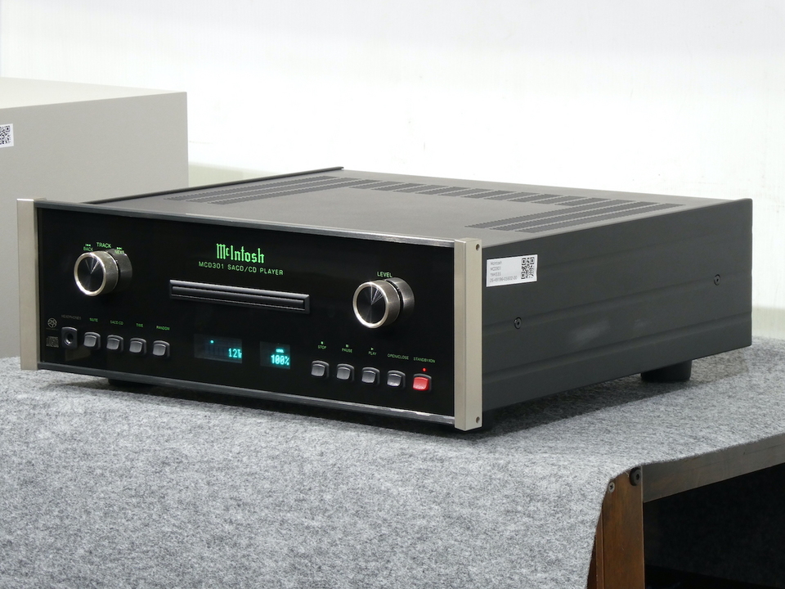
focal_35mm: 135
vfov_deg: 11.0
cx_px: 392
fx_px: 3061
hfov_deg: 14.6
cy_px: 294
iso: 200
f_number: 5.3
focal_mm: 24.2
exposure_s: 1/4
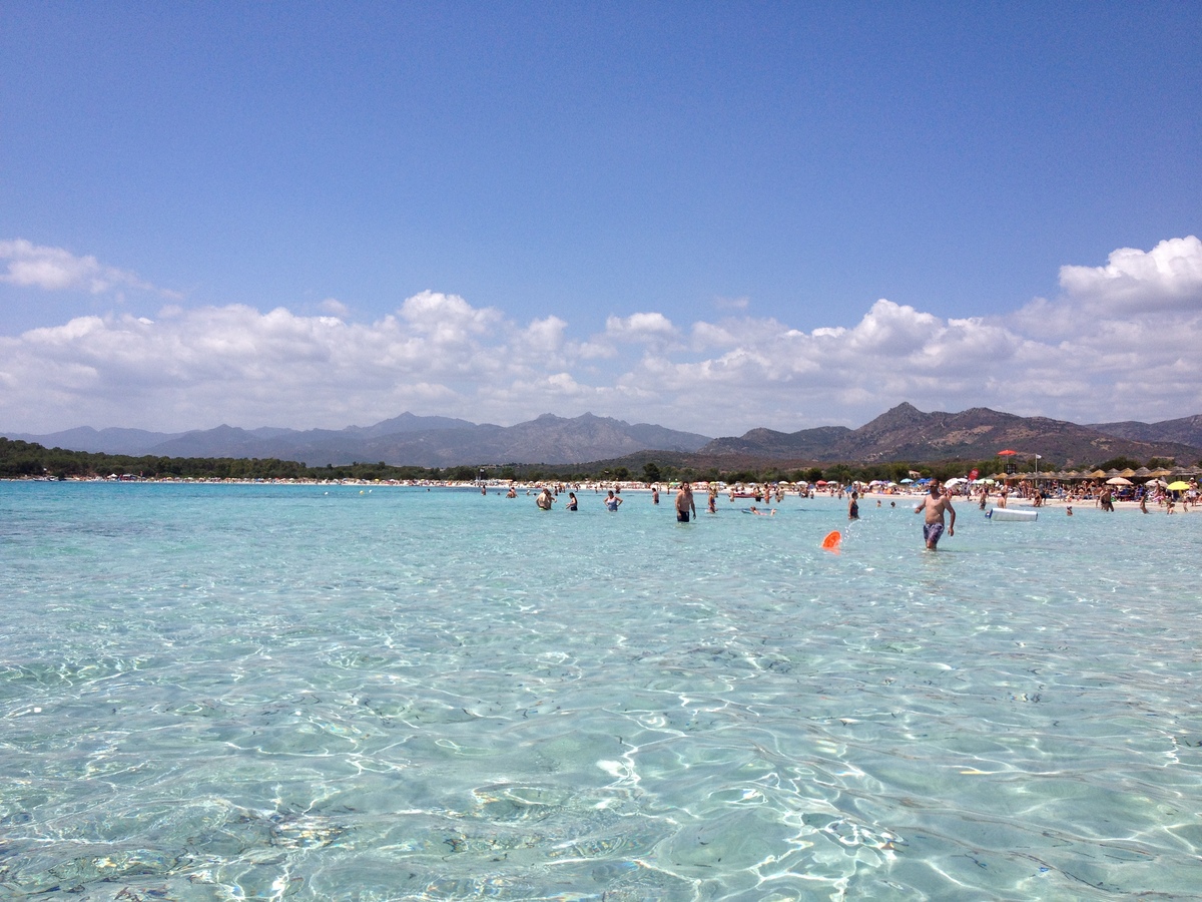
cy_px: 451
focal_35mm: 35
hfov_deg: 52.6
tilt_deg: -0.9
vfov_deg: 40.7
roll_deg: -0.5
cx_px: 601
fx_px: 1215
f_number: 2.4
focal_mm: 4.28
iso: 50
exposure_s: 1/2907
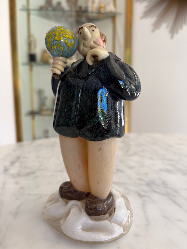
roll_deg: +0.0
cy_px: 124
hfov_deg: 53.1
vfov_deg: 67.3
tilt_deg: -8.5
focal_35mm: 26
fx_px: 187
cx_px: 94
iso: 40
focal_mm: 5.96
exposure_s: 1/122
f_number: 1.6
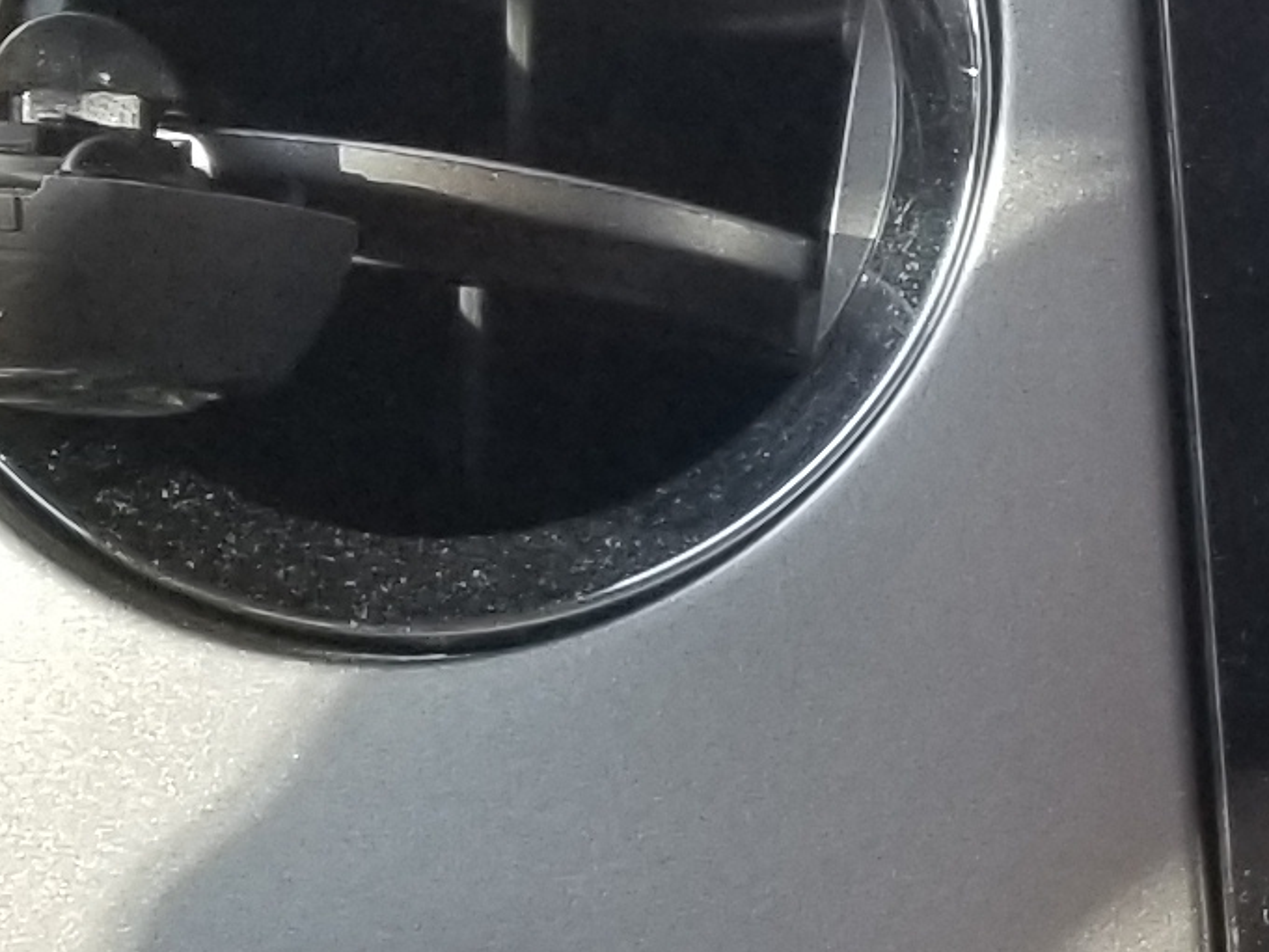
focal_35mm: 154
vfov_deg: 9.6
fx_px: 5647
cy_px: 946
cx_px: 2564
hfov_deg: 11.5
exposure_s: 1/120
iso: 80
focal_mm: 4.3
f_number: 1.7
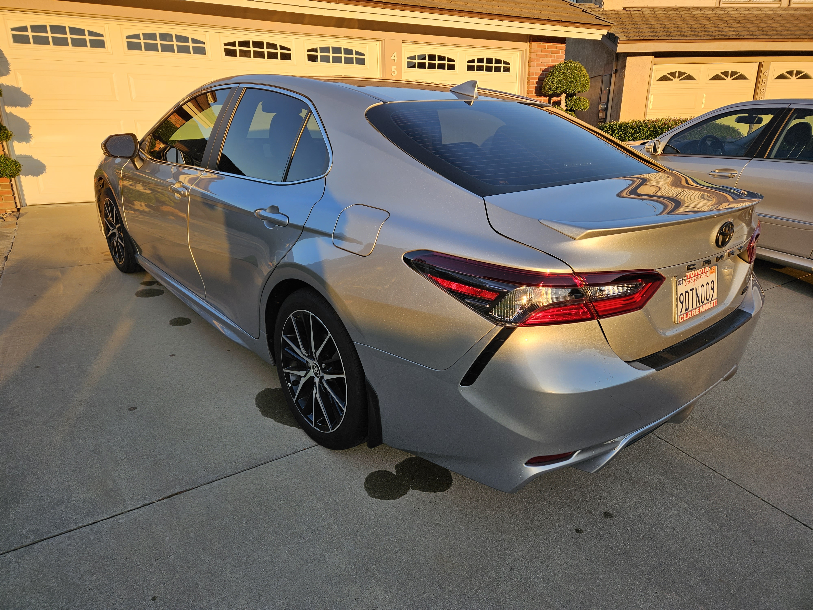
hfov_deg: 73.9
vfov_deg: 58.9
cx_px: 406
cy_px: 305
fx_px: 540
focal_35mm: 23
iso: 40
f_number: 1.8
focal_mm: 5.4
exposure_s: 1/511
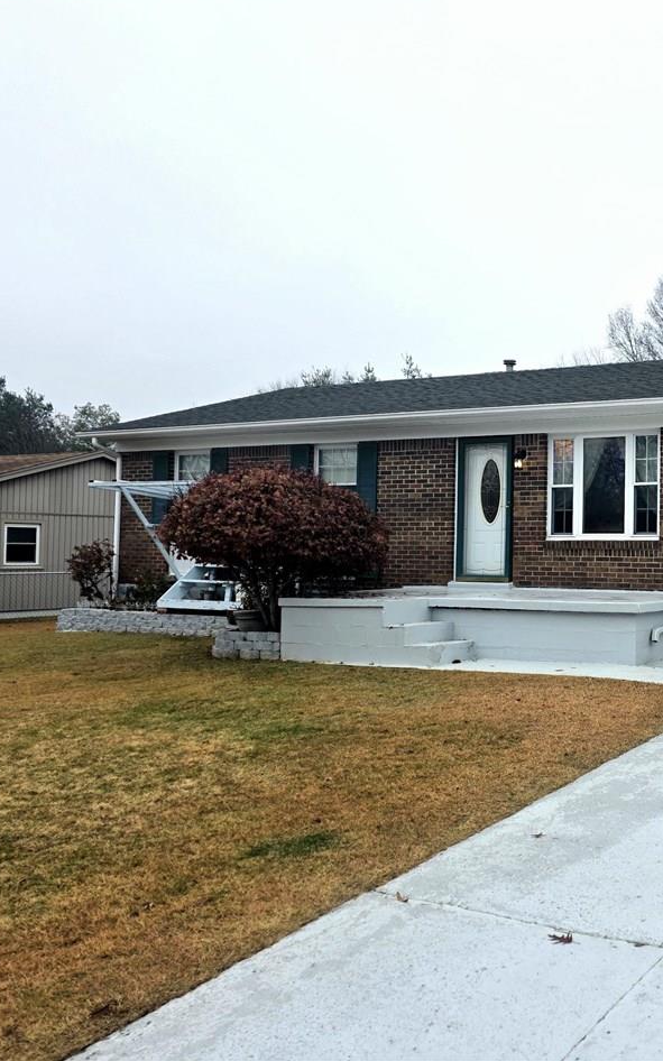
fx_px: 954
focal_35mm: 33
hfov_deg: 34.8
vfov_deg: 58.1
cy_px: 524
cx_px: 664
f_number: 1.7
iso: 80
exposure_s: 1/2000
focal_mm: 6.3
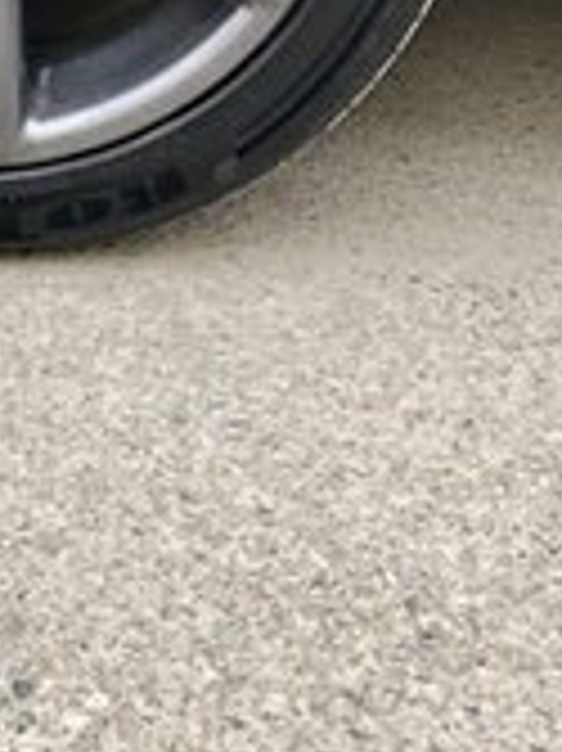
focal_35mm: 83
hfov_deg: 17.2
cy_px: -338
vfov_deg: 20.5
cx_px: -36
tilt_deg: -14.5
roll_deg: -1.3
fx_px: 1799
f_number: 1.8
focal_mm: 3.99
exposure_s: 1/100
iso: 32
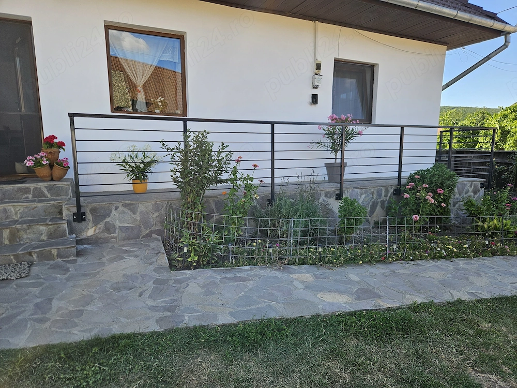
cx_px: 258
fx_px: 344
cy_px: 194
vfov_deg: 58.9
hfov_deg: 73.9
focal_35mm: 23
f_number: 1.8
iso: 25
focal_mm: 5.4
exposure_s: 1/362
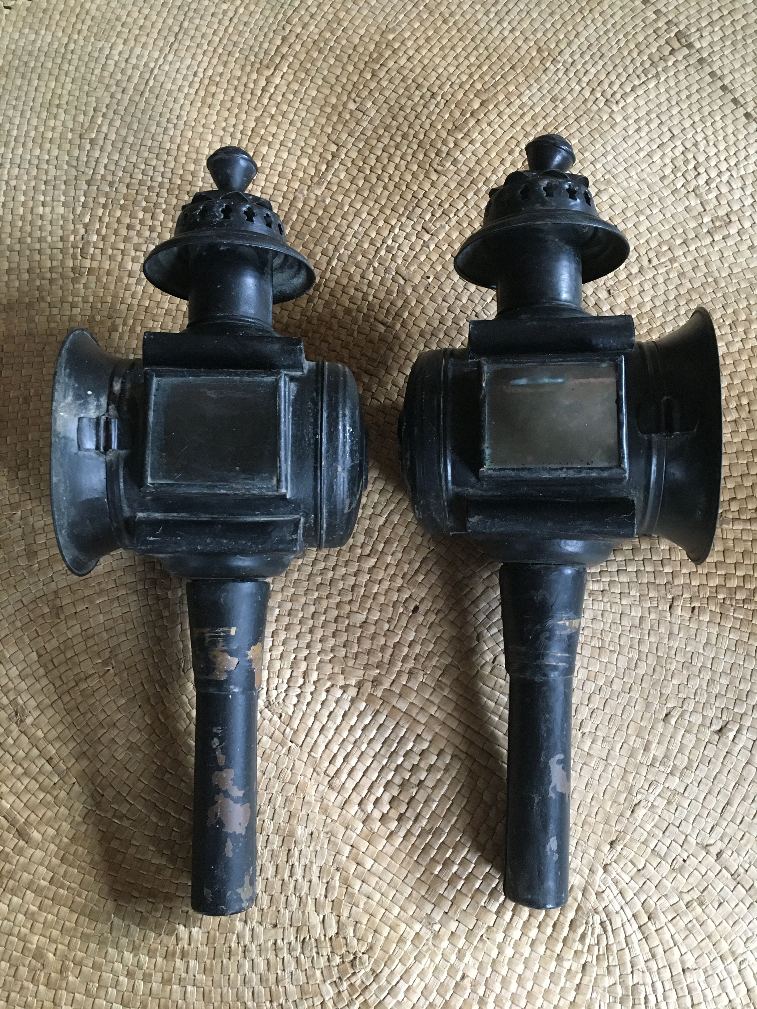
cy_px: 504
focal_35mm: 29
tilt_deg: -73.7
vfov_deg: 61.7
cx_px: 378
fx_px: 846
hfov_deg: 48.2
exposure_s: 1/20
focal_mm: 4.15
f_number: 2.2
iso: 200
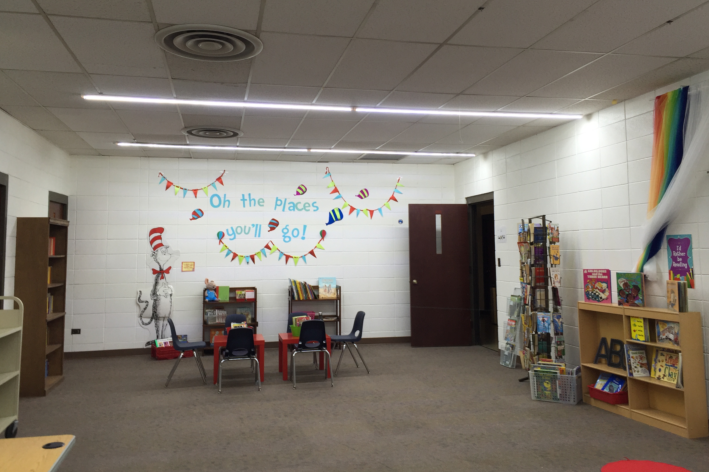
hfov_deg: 60.3
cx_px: 359
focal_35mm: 31
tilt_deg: +3.3
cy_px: 204
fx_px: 610
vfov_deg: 42.2
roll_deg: -0.4
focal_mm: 4.15
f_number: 2.2
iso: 40
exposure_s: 1/50
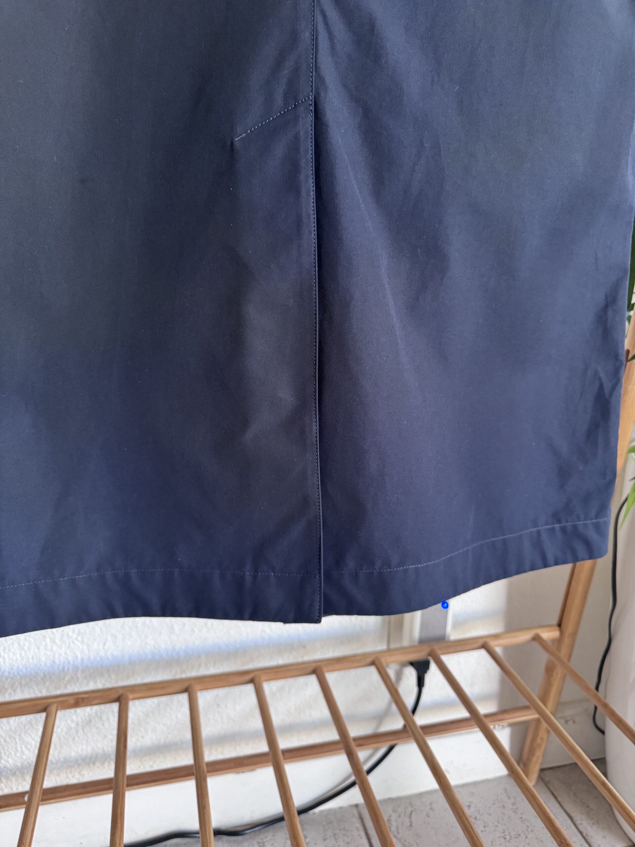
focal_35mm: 24
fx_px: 587
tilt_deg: -14.8
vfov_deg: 71.6
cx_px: 318
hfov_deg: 56.8
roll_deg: -2.0
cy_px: 424
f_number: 1.78
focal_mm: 6.76
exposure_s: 1/60
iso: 400
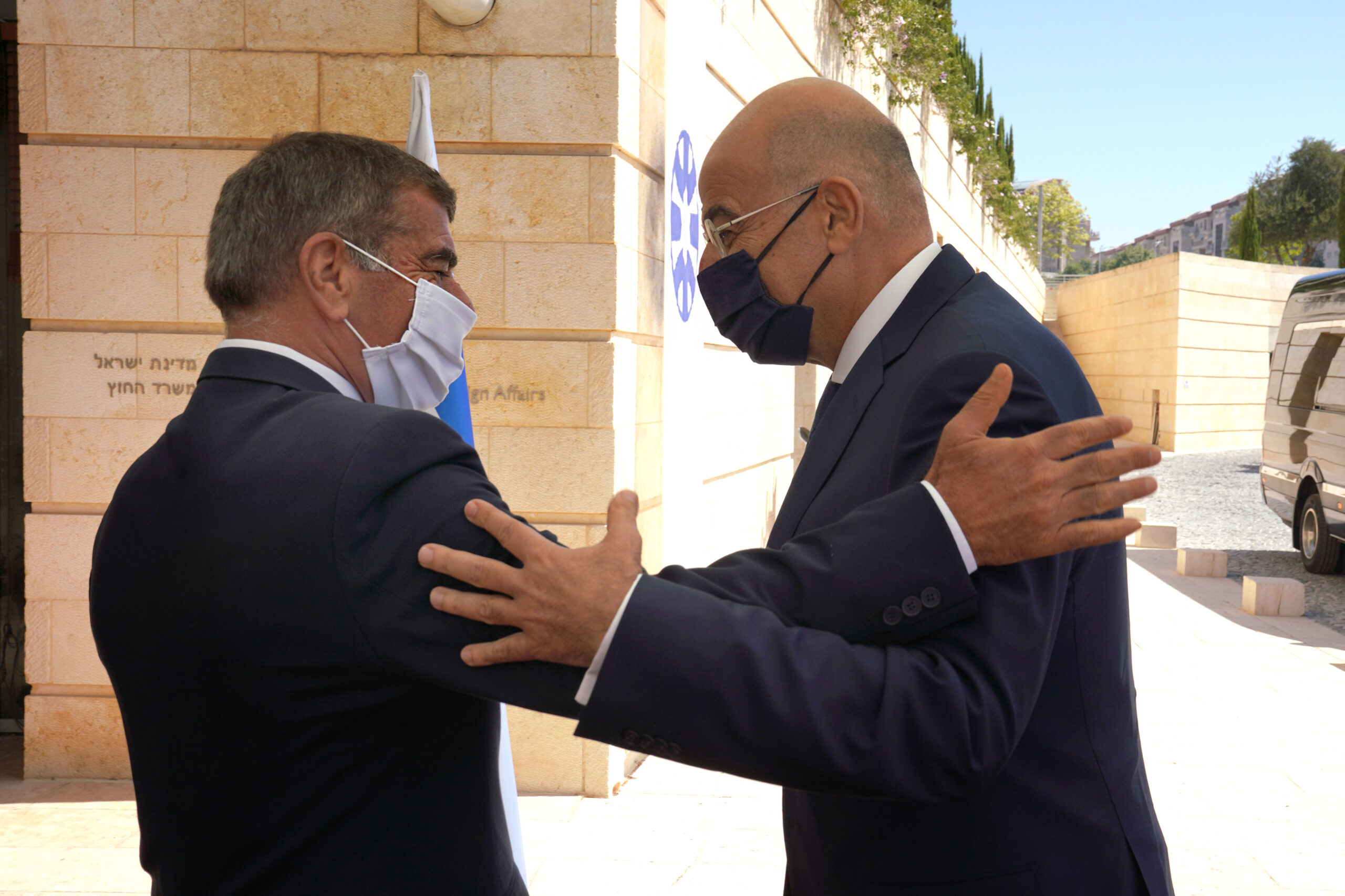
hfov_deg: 54.4
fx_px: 1308
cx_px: 672
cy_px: 448
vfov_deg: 37.9
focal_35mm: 35
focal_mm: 35
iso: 100
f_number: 9
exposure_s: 1/250
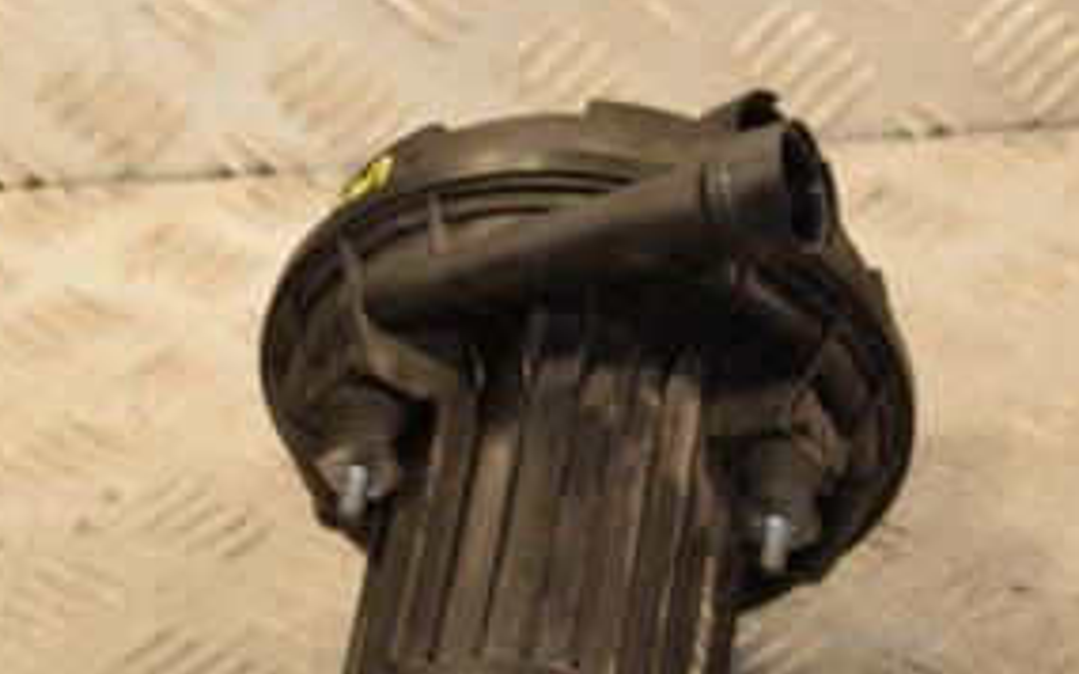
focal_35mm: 161
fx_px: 4733
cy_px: 435
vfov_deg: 8.1
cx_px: 564
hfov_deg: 13.0
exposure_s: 1/200
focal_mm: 50
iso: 800
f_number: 5
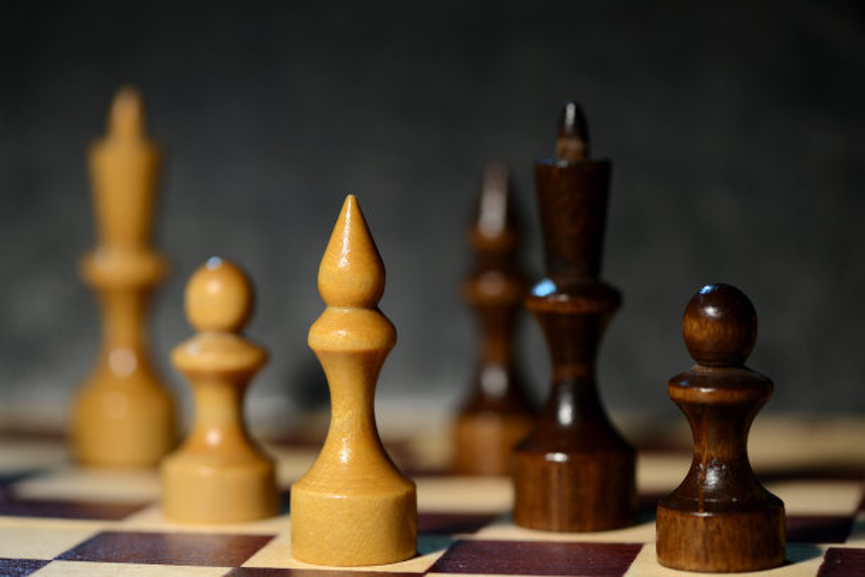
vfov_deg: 13.0
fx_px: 2523
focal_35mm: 105
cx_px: 432
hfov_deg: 19.5
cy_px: 288
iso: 100
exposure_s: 1/5
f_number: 6.3
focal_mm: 105
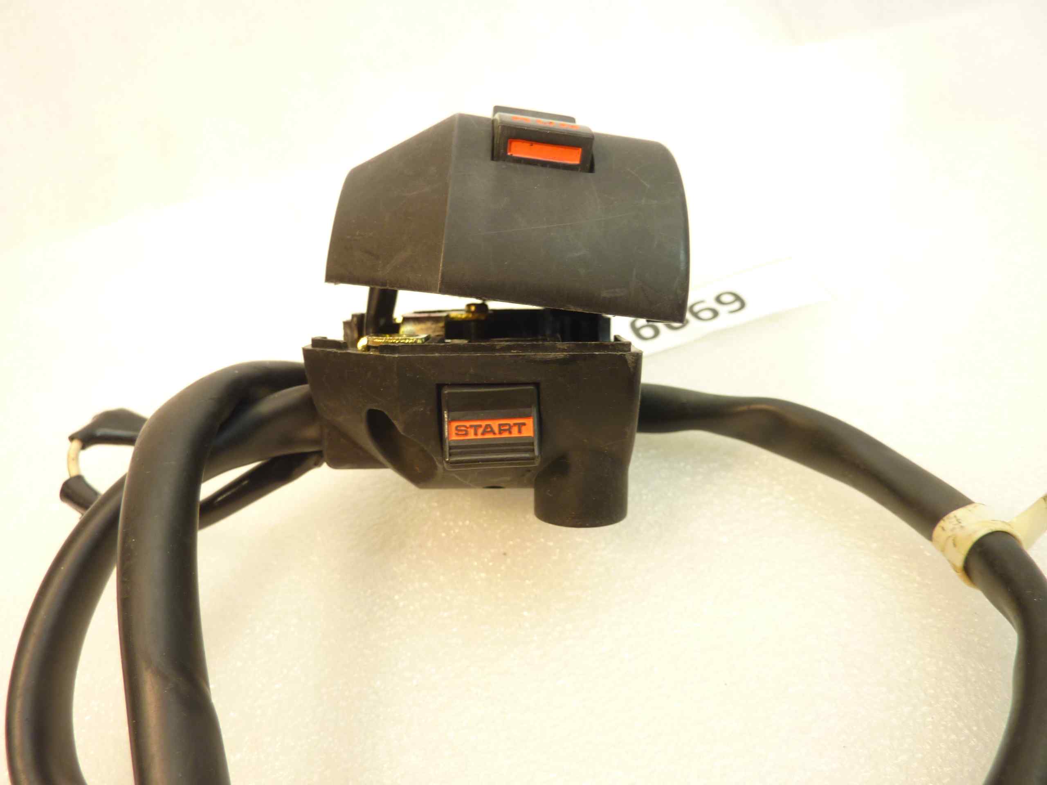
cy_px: 392
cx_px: 524
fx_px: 756
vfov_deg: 54.9
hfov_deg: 69.4
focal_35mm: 25
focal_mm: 4.1
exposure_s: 1/20
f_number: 3.3
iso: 80
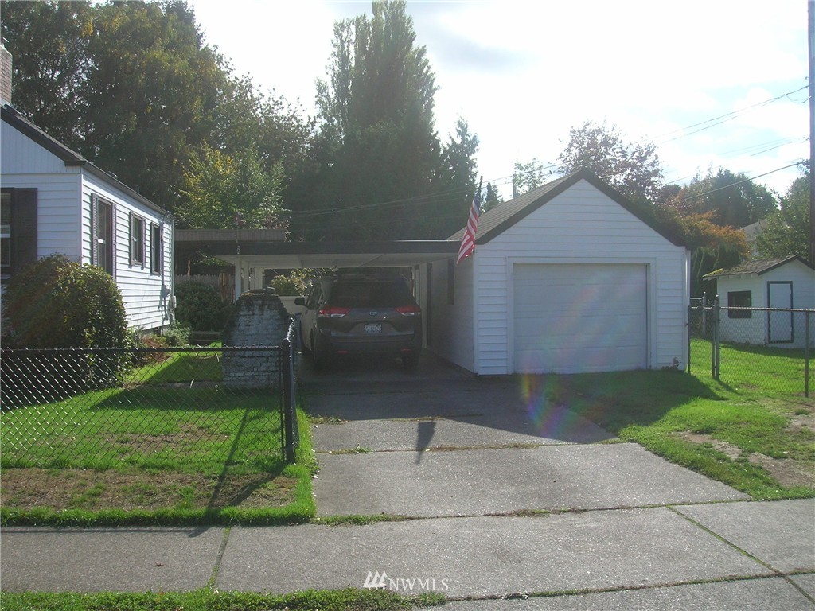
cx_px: 408
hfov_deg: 54.0
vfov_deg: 41.8
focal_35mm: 34
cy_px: 306
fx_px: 800
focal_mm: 5.7
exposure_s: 1/364
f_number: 4.9
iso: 50
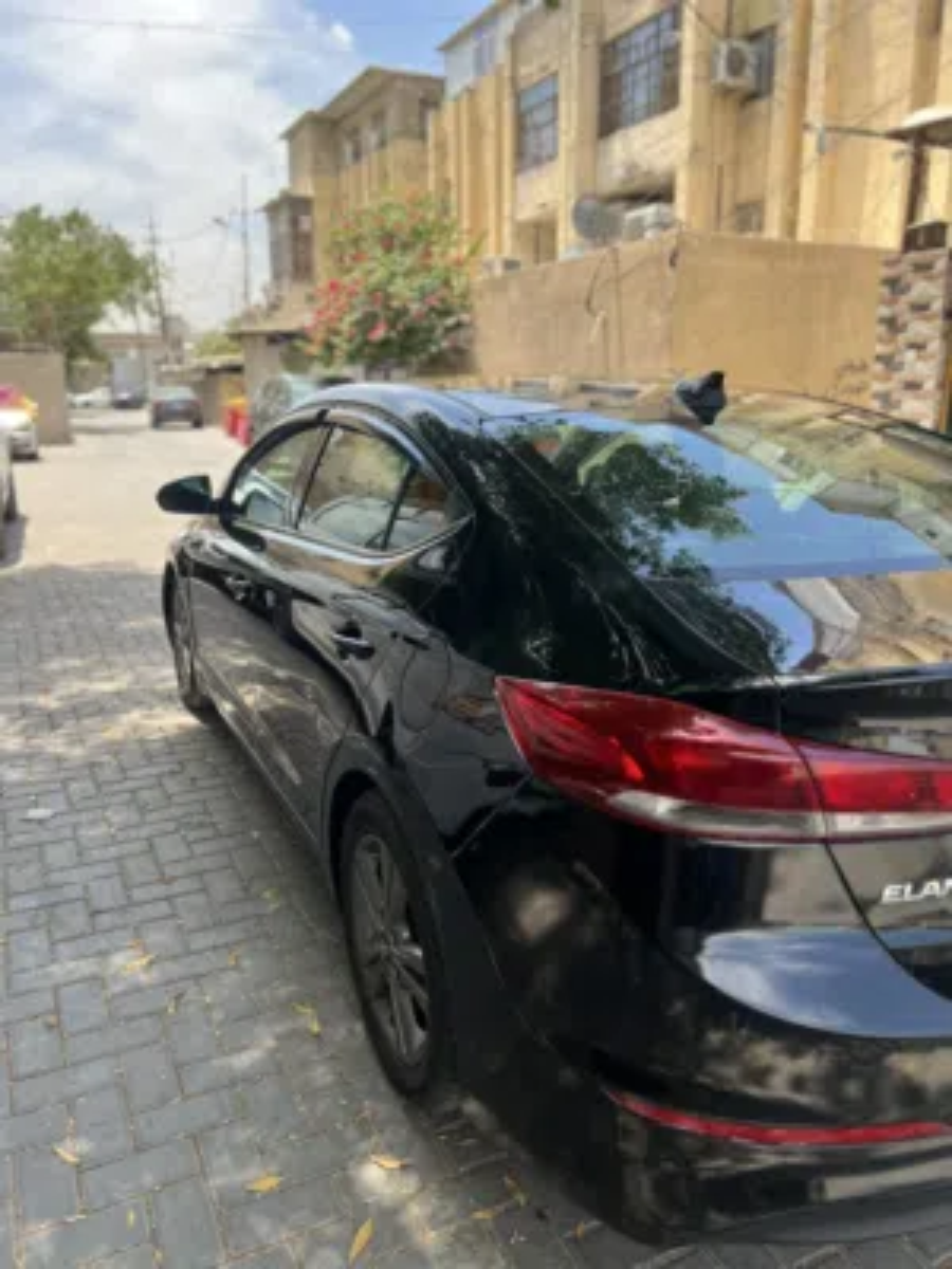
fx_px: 953
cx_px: 476
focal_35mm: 26
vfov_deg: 67.3
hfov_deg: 53.1
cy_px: 634
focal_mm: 5.7
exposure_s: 1/1000
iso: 50
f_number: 1.5
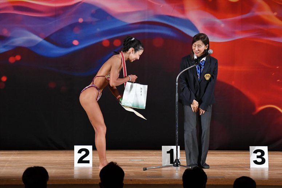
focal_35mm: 225
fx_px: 1762
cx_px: 141
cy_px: 94
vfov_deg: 6.1
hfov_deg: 9.2
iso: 3200
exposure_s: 1/400
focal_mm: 150
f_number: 5.6
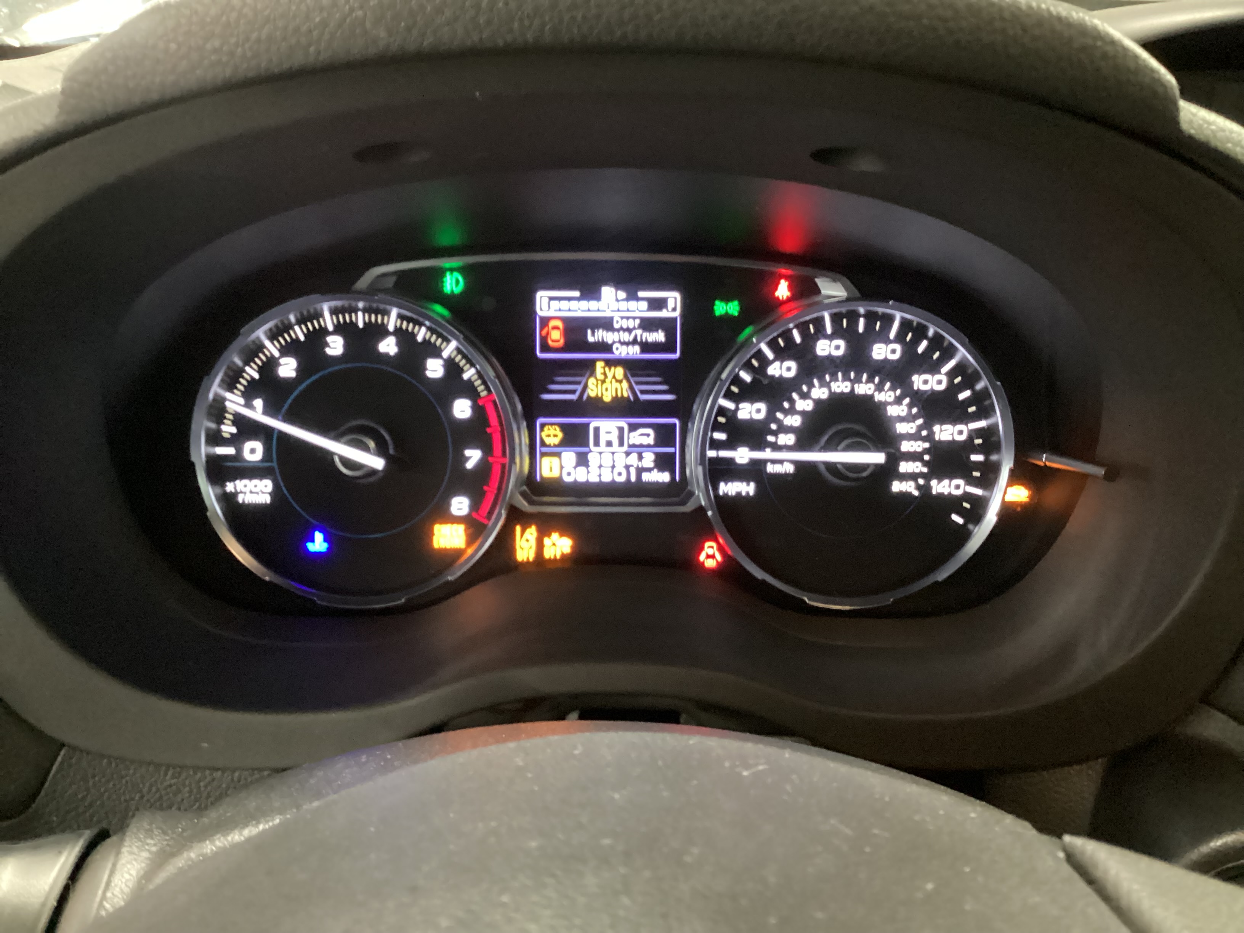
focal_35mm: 31
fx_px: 1114
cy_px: 466
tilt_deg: -28.3
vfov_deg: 45.4
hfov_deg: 58.4
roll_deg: -2.9
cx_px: 622
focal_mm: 3.3
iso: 800
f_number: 2.4
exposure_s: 1/15
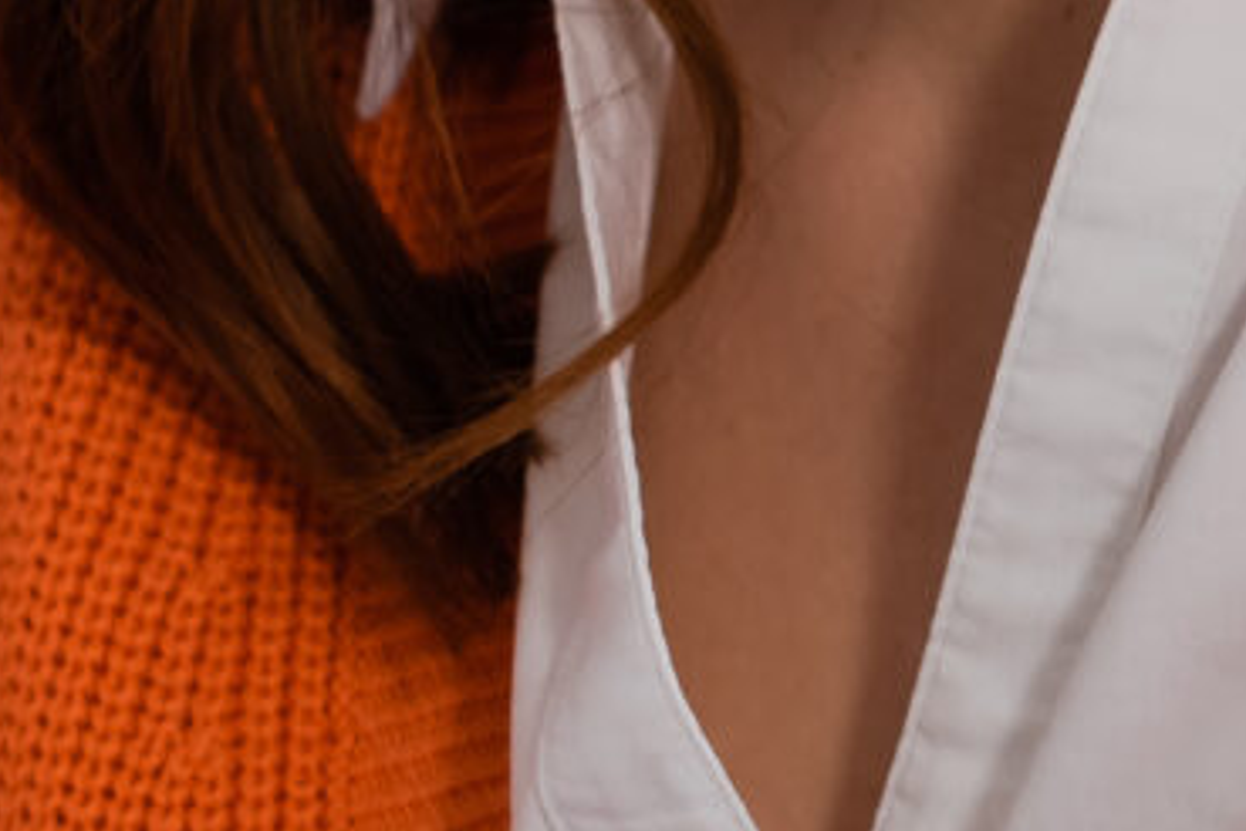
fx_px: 12009
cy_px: -252
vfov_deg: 3.9
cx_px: 2002
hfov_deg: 5.9
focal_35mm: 347
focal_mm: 50
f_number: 4
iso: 100
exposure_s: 1/200
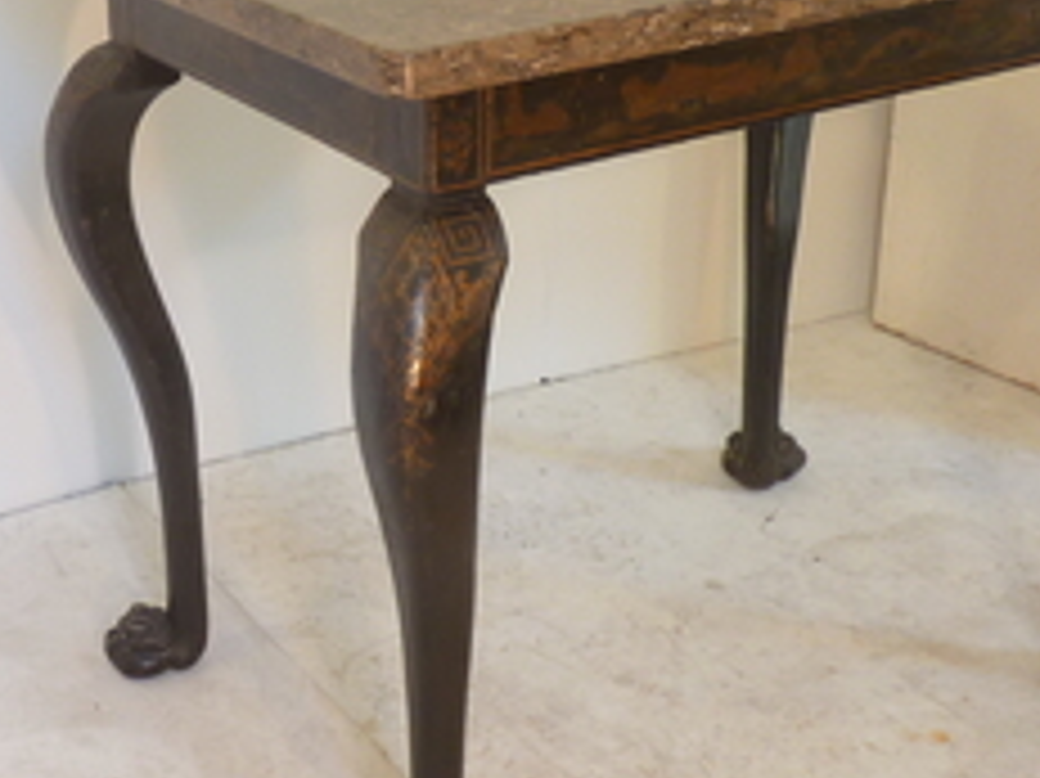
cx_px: 162
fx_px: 1952
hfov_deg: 29.0
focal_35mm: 65
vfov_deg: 22.4
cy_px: 229
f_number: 3.3
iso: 80
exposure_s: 1/8
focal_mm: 4.1
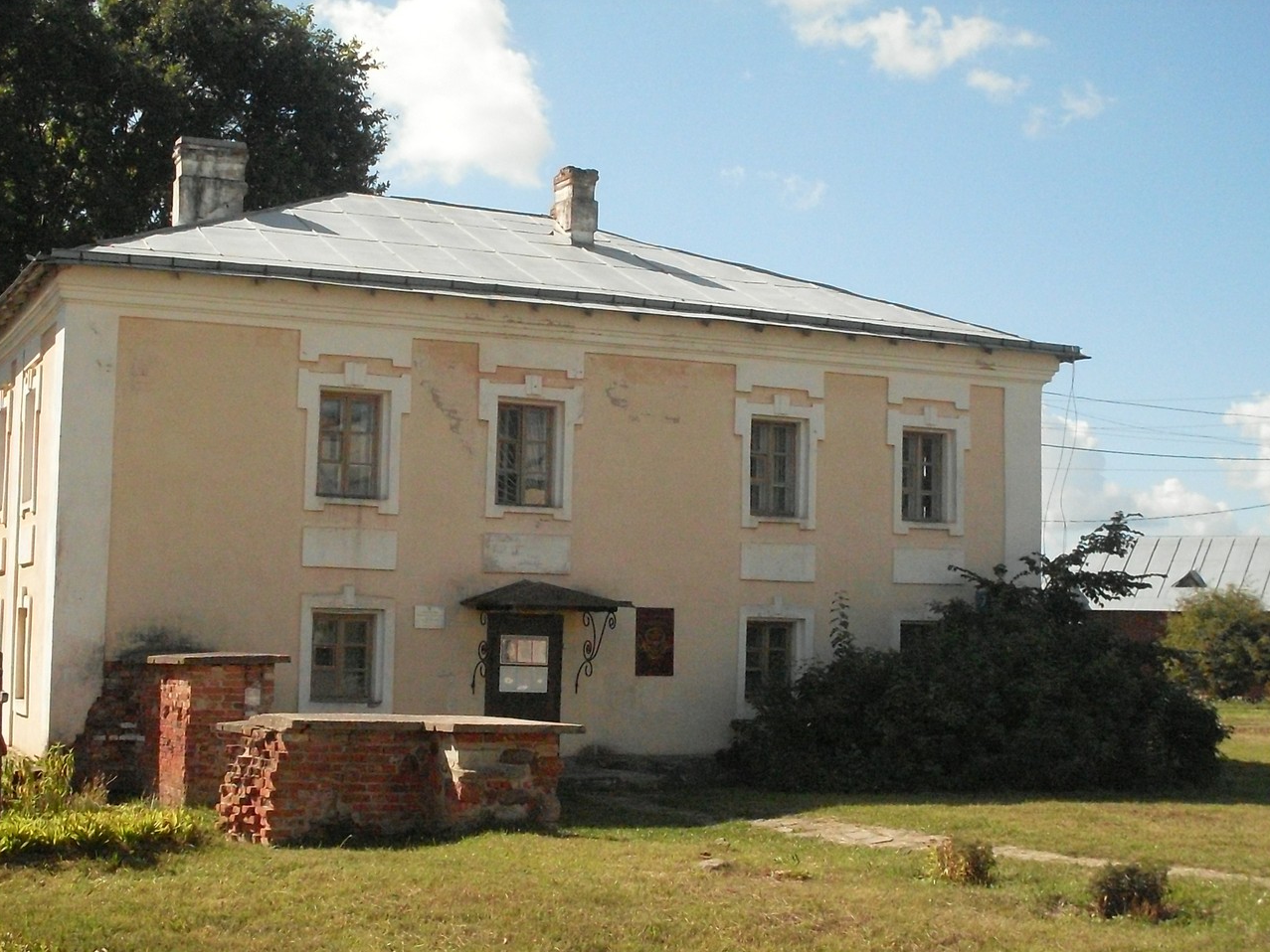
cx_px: 575
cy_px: 532
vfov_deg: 26.5
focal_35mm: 55
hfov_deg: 34.9
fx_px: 2018
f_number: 9.1
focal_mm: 8.1
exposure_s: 1/750
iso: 400
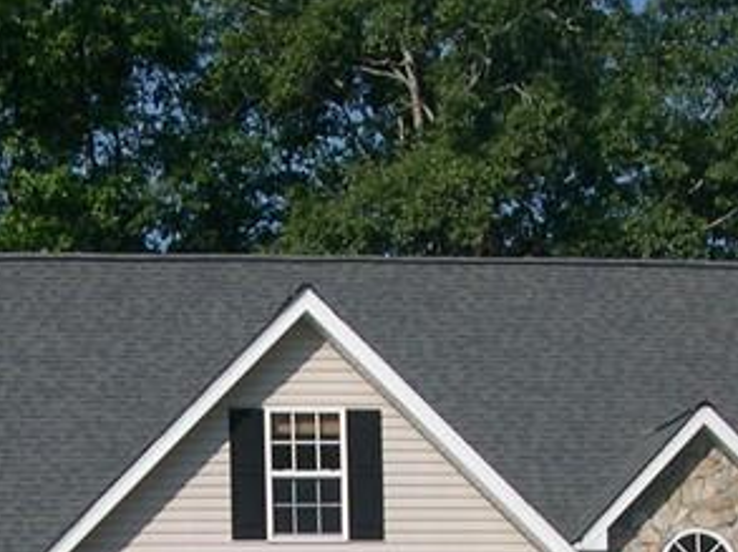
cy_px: 862
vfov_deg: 10.7
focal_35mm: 133
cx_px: 181
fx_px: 2832
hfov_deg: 14.8
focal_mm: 8
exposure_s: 1/234
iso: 100
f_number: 7.6
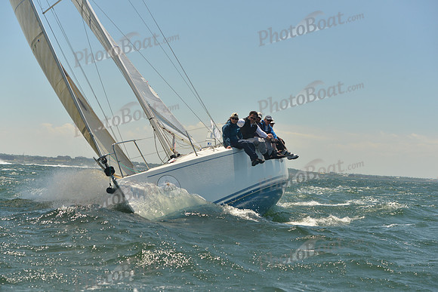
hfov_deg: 28.8
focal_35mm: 70
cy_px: 146
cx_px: 219
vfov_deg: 19.5
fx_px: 852
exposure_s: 1/800
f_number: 5.6
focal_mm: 70
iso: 400
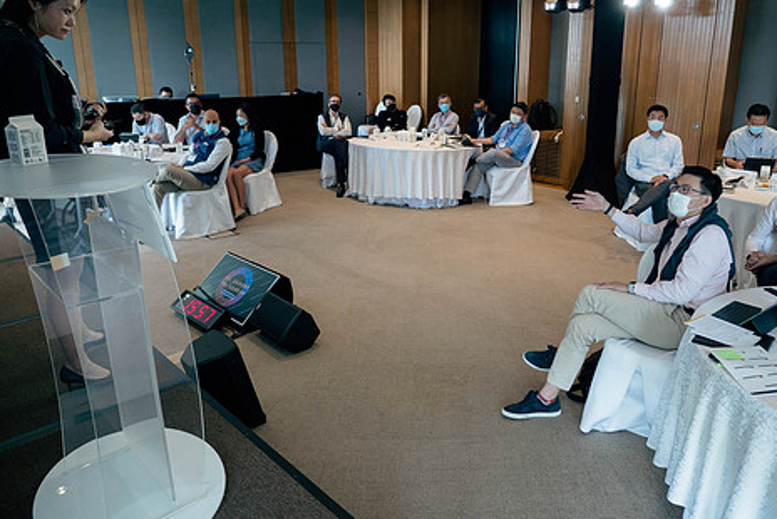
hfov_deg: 69.3
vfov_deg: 49.4
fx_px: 561
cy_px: 217
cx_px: 415
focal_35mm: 26
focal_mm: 10
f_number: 1.7
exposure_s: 1/100
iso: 250
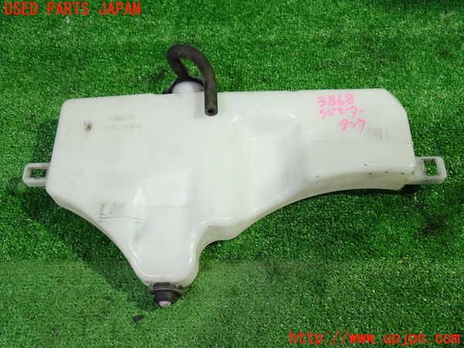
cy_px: 174
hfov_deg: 51.4
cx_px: 232
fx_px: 483
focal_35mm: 36
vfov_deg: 39.7
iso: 500
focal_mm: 6.37
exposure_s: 1/40
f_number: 2.5
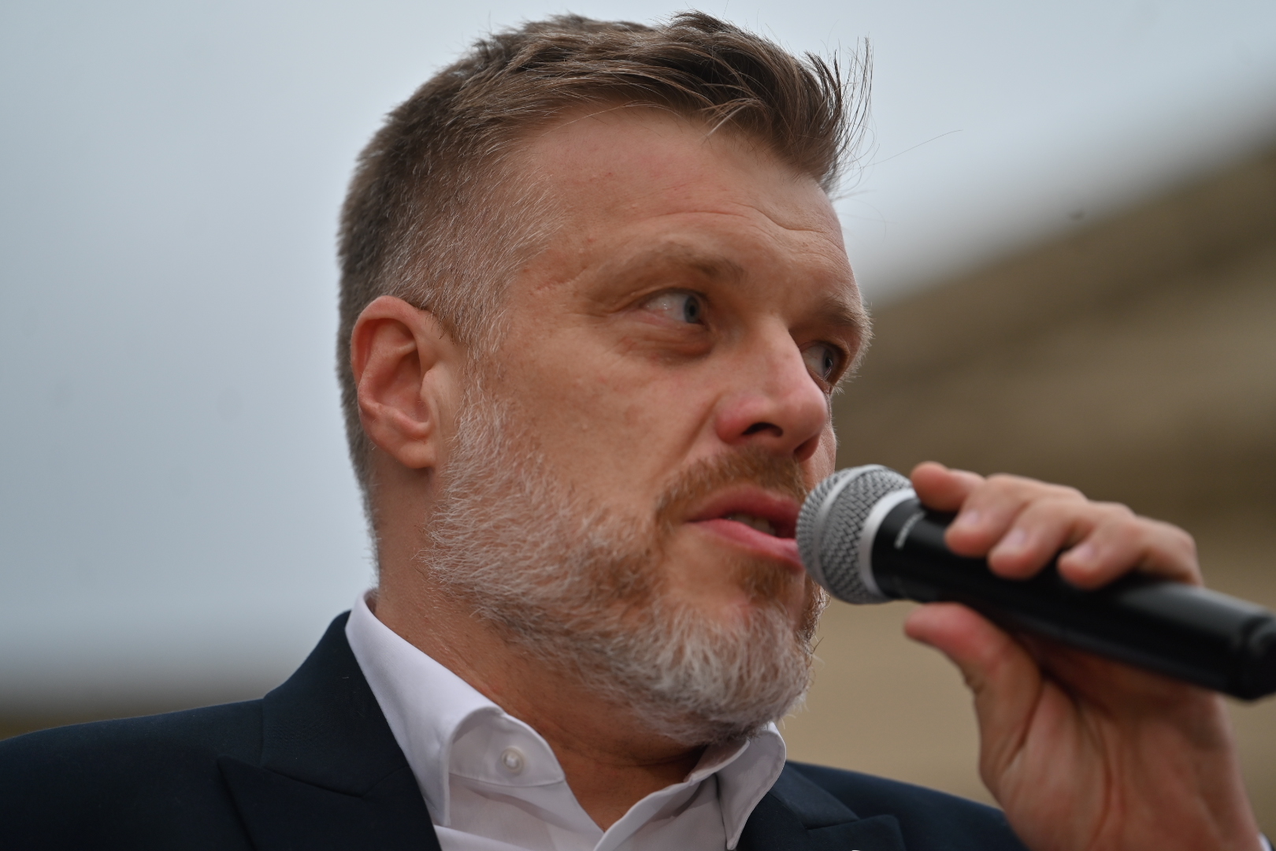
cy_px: 426
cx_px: 638
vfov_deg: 7.6
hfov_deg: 11.4
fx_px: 6380
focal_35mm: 180
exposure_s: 1/400
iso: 200
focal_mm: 180
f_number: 2.8
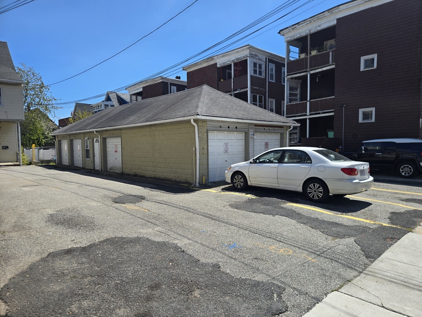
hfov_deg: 73.9
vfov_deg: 58.9
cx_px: 211
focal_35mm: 23
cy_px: 158
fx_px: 280
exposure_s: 1/1751
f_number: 1.8
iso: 25
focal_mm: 5.4
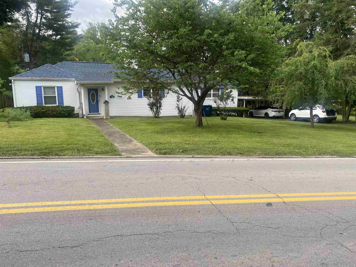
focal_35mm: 26
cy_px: 134
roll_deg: -0.6
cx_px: 178
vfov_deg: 53.1
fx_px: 267
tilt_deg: -10.2
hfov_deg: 67.3
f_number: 1.8
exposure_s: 1/405
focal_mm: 4.25
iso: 32
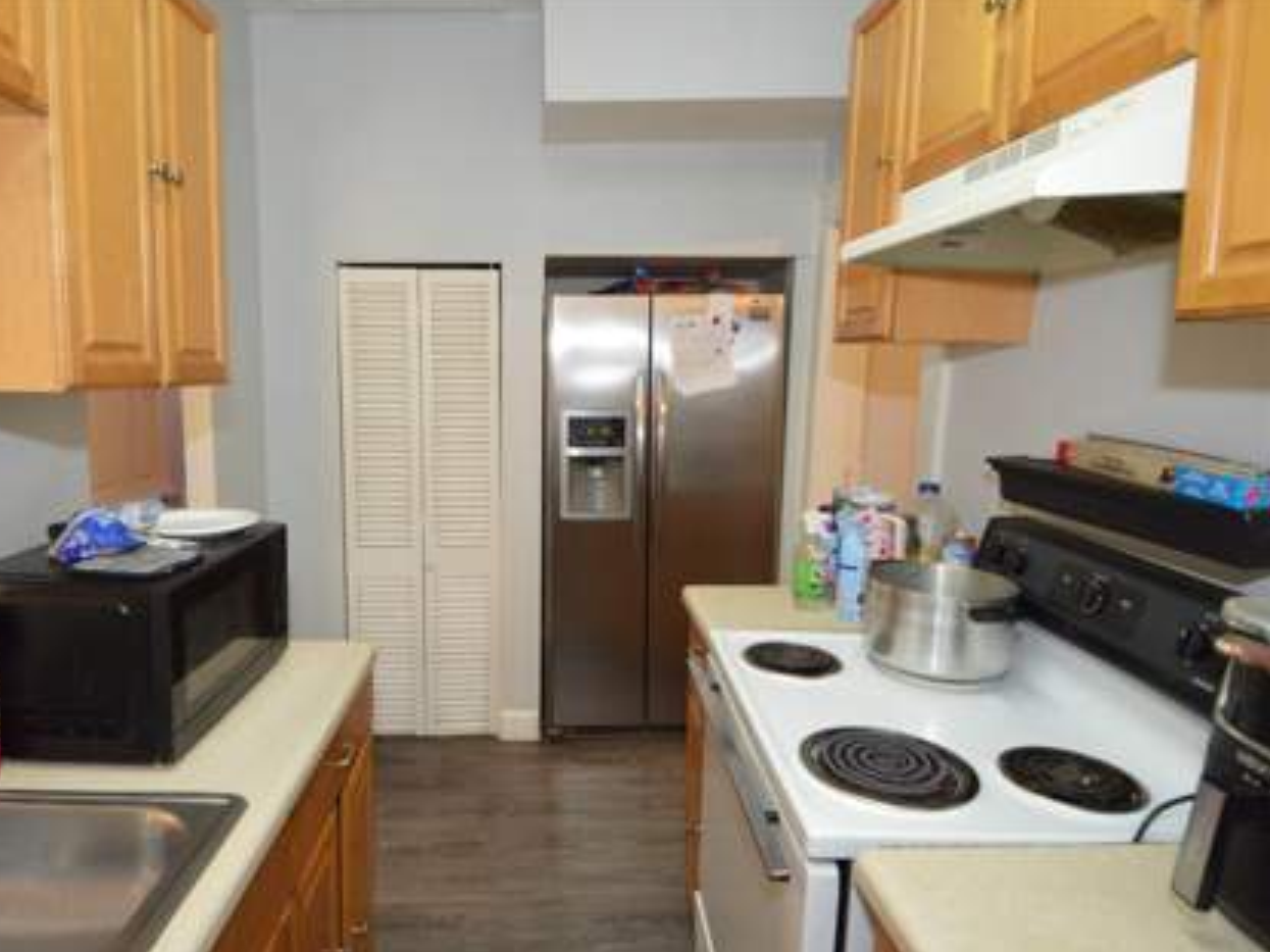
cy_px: 471
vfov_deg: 65.9
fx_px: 734
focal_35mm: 20
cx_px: 539
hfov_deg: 81.2
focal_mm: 12
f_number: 4
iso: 1400
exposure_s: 1/60
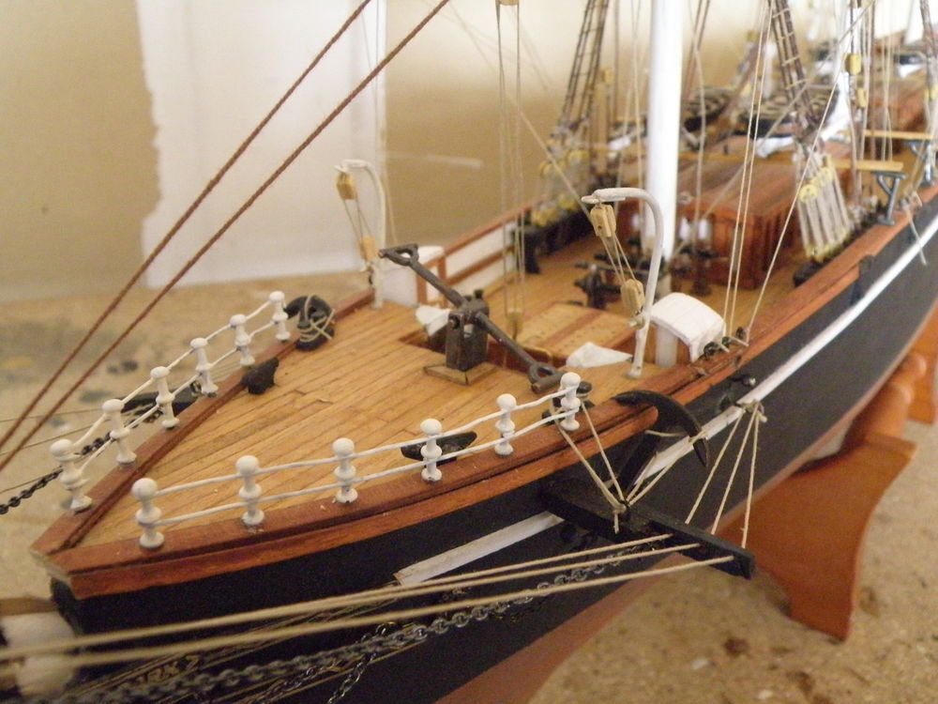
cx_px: 469
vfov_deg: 42.9
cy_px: 352
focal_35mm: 33
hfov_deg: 55.4
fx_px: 894
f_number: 3.1
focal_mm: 6.02
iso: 800
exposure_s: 1/50
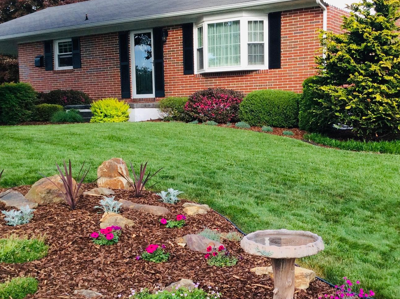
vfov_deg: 27.9
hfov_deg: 36.7
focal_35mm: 52
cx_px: 247
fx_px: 600
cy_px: 182
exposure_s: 1/252
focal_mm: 3.3
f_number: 2.4
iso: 32
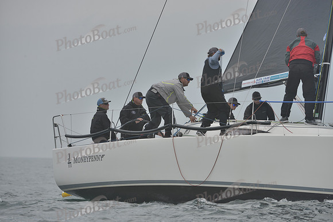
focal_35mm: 300
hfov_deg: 6.9
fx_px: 2776
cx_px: 166
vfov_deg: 4.6
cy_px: 111
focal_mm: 300
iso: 280
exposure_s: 1/800
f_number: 7.1
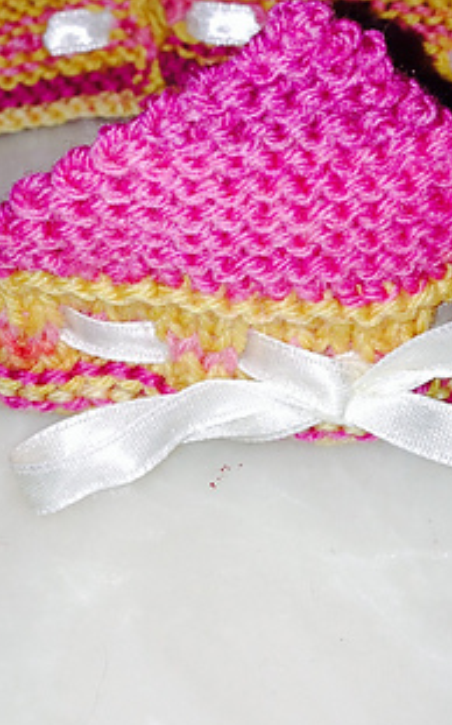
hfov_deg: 18.1
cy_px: 86
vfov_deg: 27.7
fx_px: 1421
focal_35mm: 72
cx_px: 224
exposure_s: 1/135
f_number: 2.4
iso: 50
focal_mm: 4.12
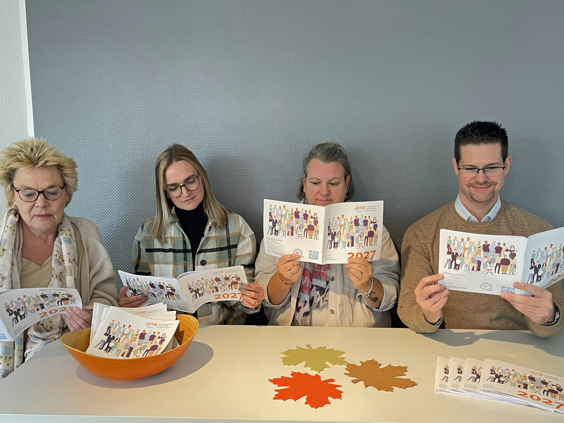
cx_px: 256
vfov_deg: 46.8
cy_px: 221
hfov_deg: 59.9
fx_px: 489
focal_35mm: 30
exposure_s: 1/50
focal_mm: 5.1
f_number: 1.6
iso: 100
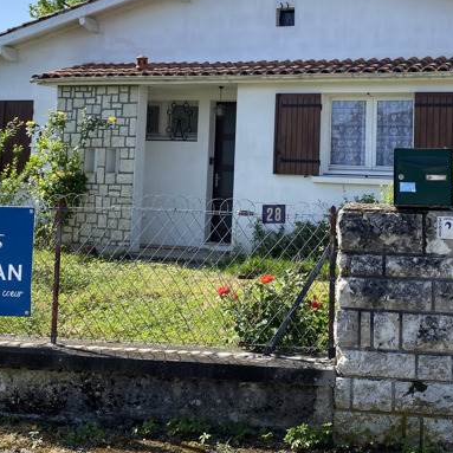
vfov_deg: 34.8
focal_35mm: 48
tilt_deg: +4.3
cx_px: 313
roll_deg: -1.3
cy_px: 128
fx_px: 711
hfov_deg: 34.9
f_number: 1.8
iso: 32
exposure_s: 1/2358
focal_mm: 4.25
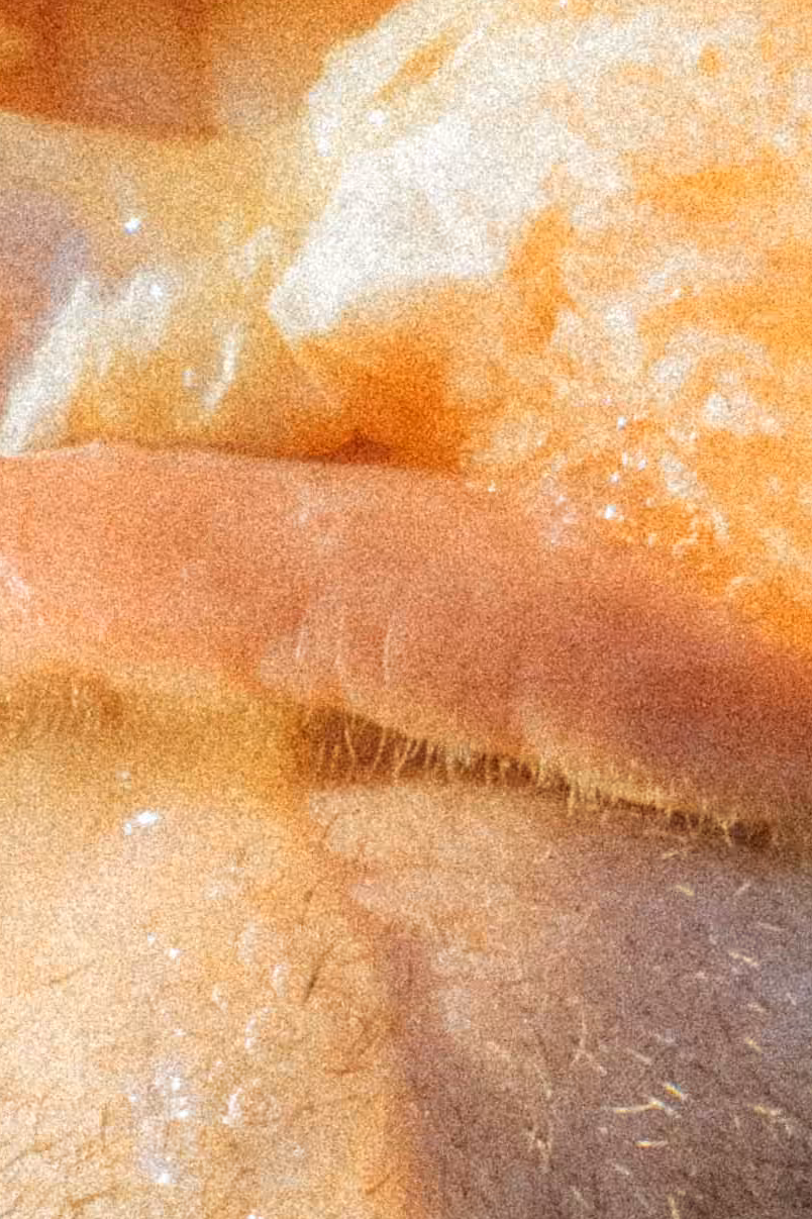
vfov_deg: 9.5
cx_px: 101
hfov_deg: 6.6
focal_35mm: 209
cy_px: 1881
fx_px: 7075
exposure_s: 1/4000
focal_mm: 35
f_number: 2.8
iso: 1000
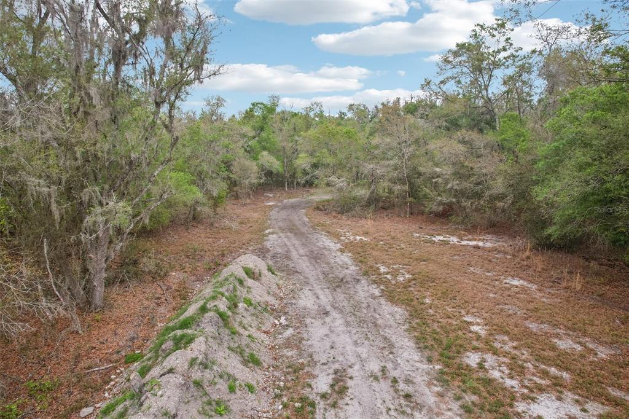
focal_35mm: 22
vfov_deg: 57.2
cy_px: 210
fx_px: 384
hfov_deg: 78.6
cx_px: 314
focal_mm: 8.4
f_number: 2.8
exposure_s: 1/640
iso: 400
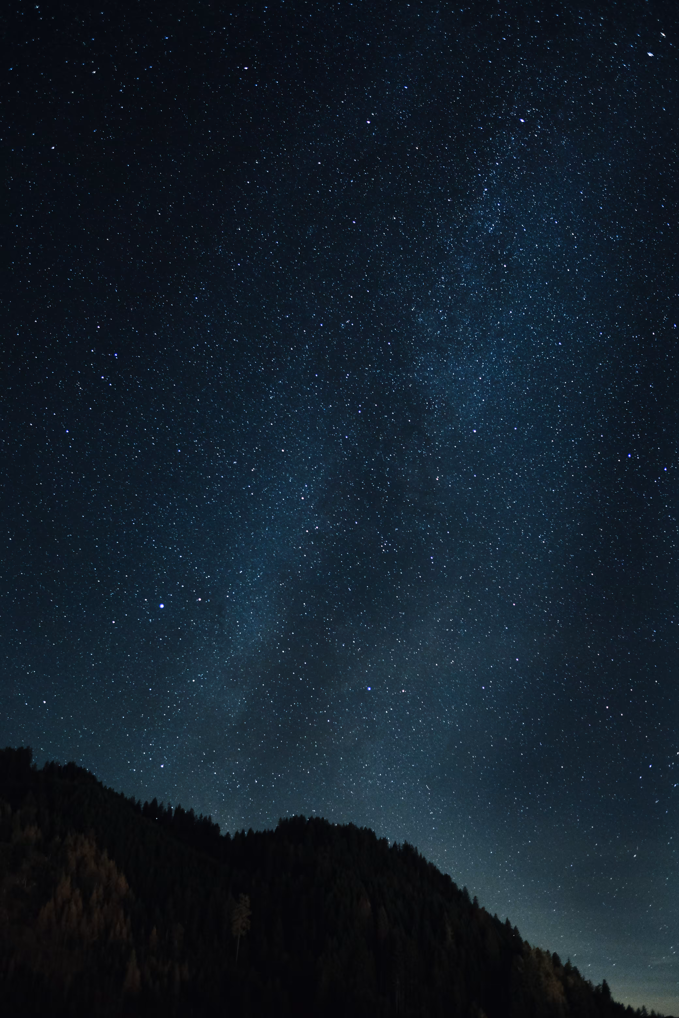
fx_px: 990
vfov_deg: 54.4
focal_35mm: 35
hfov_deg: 37.9
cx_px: 340
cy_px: 509
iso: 2000
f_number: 1.6
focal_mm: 23
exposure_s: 10
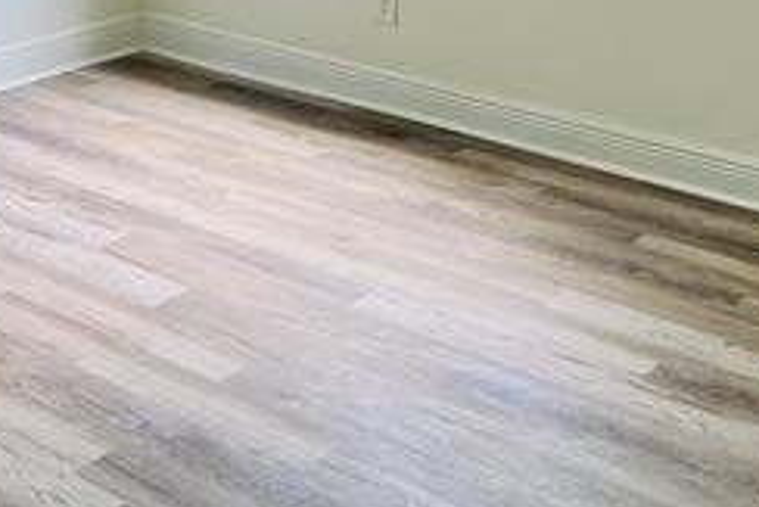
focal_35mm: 71
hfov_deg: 26.9
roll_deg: +1.2
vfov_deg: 18.0
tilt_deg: -6.1
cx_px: 6
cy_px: -140
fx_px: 1498
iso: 80
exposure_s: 1/121
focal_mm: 5.7
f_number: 1.5
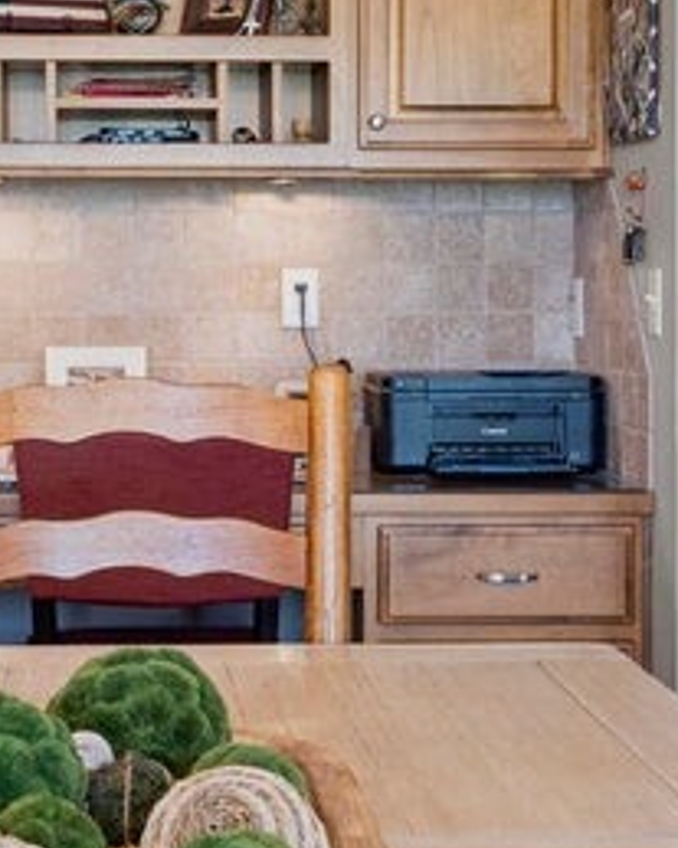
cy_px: 295
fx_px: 2234
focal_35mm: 89
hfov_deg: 17.1
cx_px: 118
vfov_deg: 21.4
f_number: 8
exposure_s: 1/3
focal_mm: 16
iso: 200
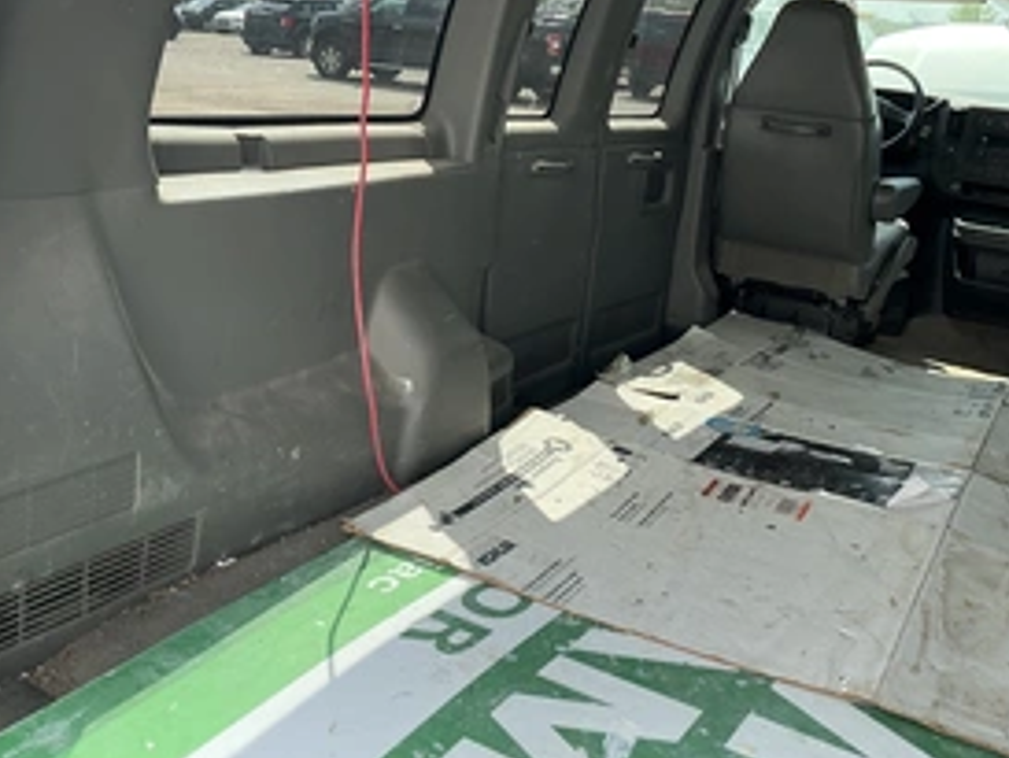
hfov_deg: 45.7
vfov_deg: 34.8
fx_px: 1196
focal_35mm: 41
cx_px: 458
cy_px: 240
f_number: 1.8
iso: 25
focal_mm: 3
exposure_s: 1/370
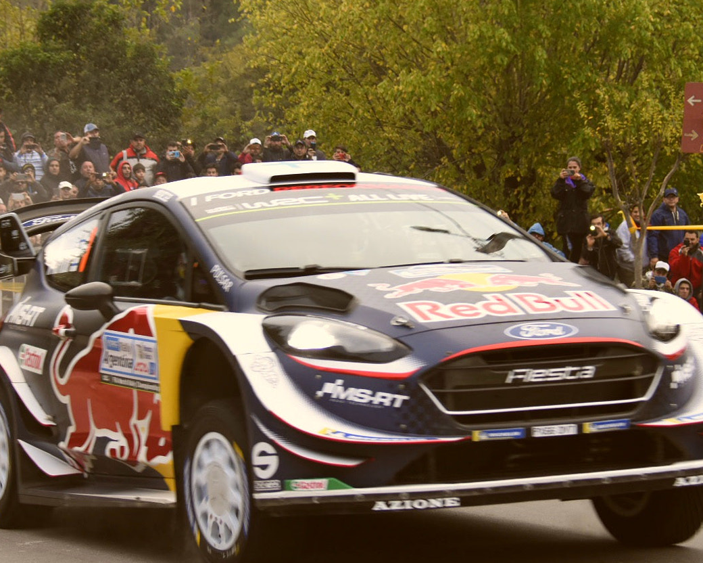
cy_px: 266
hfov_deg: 13.7
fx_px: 2928
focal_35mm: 141
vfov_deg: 11.0
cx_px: 288
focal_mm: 65
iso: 800
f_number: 5.3
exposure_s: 1/250
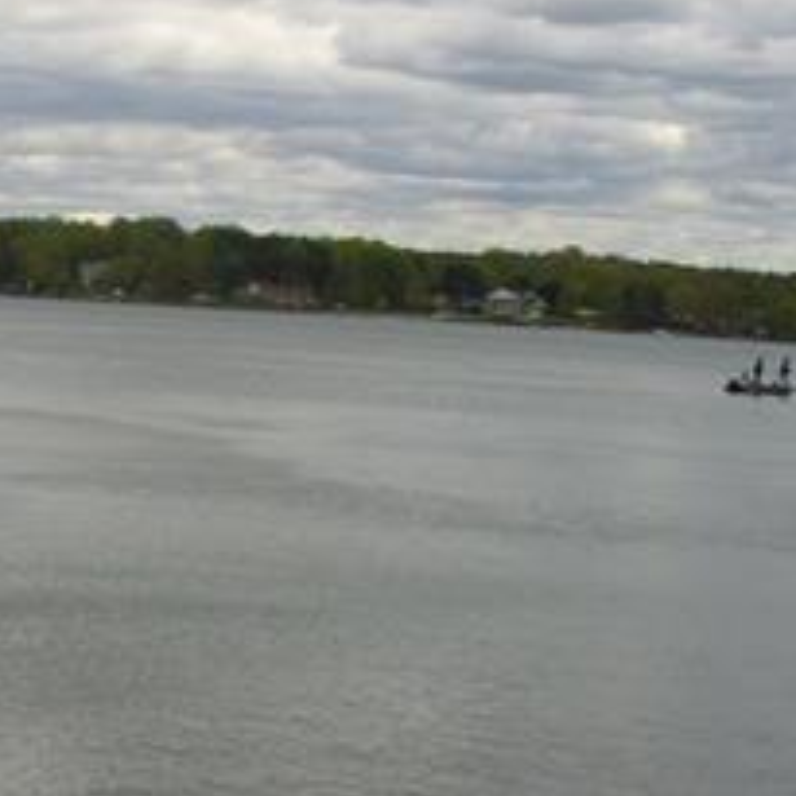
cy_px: 458
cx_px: -97
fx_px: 2654
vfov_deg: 17.1
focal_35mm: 102
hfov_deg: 16.5
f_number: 5.6
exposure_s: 1/400
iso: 80
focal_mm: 6.1
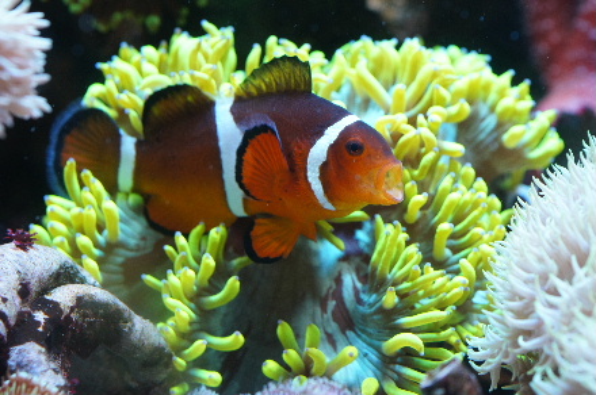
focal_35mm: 75
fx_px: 1240
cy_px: 198
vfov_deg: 18.1
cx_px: 298
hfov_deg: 27.0
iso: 800
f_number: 5
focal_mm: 50
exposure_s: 1/100
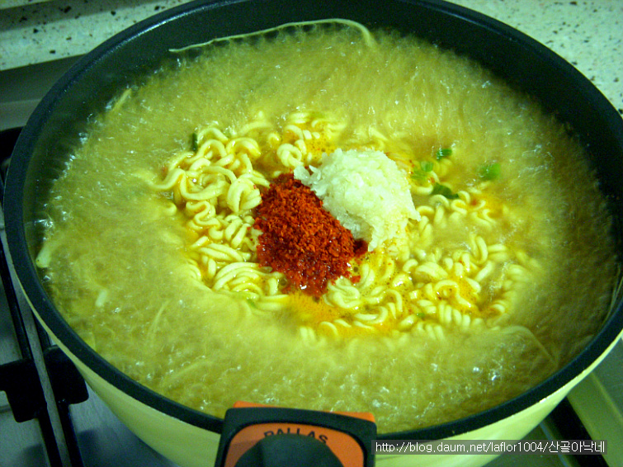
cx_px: 312
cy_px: 234
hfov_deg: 29.4
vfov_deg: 22.2
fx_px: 1188
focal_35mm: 66
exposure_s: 1/5
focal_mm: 11
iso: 400
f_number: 3.7
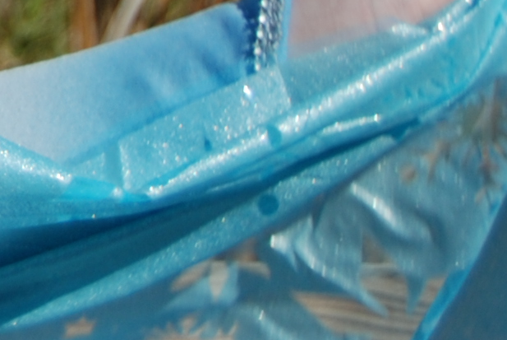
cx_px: -993
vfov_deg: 3.1
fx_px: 6105
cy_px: -699
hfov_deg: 4.6
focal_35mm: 433
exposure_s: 1/800
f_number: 5.3
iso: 100
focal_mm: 46
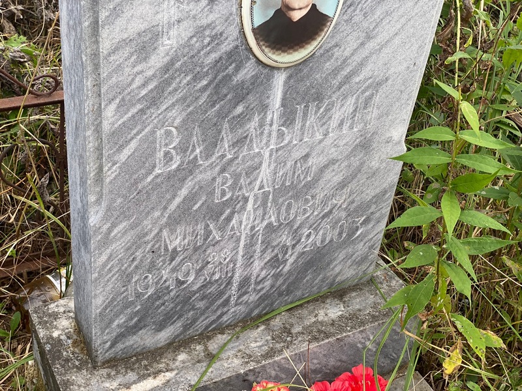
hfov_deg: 36.8
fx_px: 784
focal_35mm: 52
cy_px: 196
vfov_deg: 28.0
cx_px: 261
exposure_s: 1/252
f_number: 2
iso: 20
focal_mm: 6
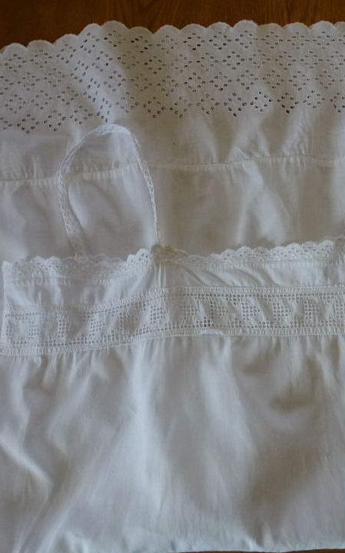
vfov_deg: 55.3
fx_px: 527
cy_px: 283
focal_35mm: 35
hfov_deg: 35.6
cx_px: 248
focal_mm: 4.3
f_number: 3.3
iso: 200
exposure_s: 1/60
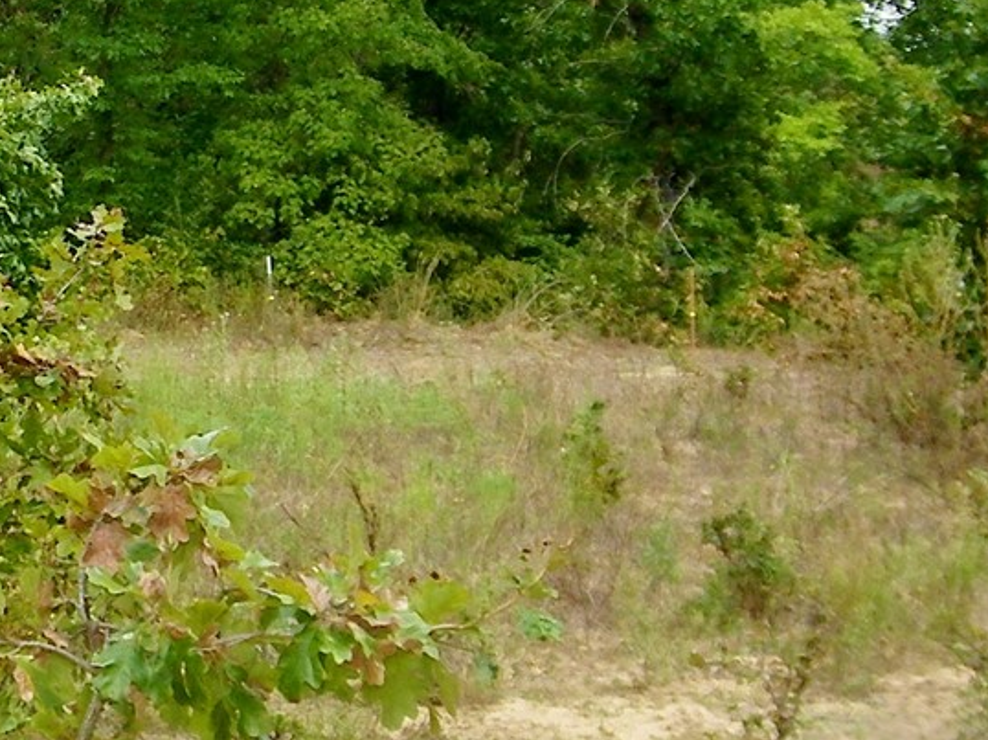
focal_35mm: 100
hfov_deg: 19.2
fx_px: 2853
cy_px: 331
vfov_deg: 14.8
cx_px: 55
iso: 80
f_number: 3.5
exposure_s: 1/200
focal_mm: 5
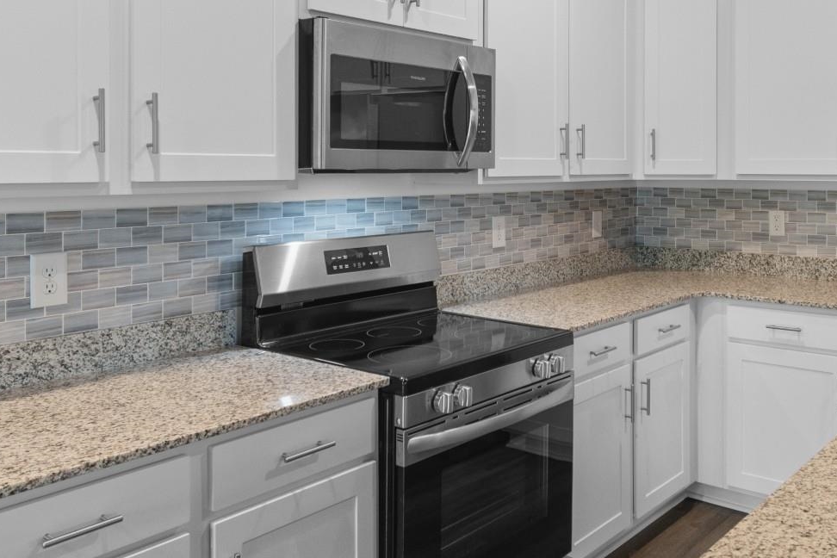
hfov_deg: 54.0
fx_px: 814
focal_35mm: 35
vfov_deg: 37.1
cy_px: 155
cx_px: 506
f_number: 5
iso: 100
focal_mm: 14
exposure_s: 2.5
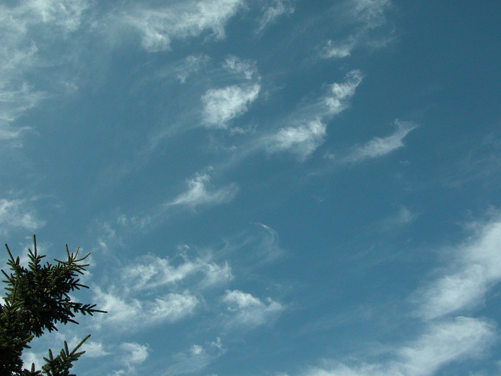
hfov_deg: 52.6
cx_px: 250
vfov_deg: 40.7
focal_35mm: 35
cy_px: 188
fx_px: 507
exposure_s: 1/1515
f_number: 5
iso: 200
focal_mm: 8.9
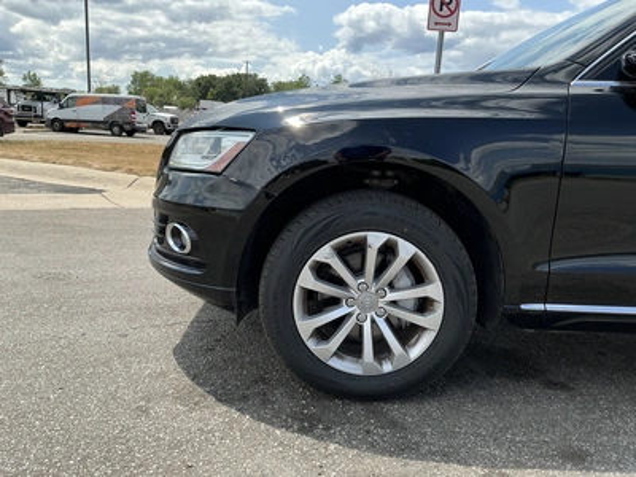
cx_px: 318
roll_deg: -2.5
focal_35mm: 28
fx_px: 514
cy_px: 238
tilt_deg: -10.6
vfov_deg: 49.7
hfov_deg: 63.4
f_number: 1.8
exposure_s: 1/1279
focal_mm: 3
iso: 25
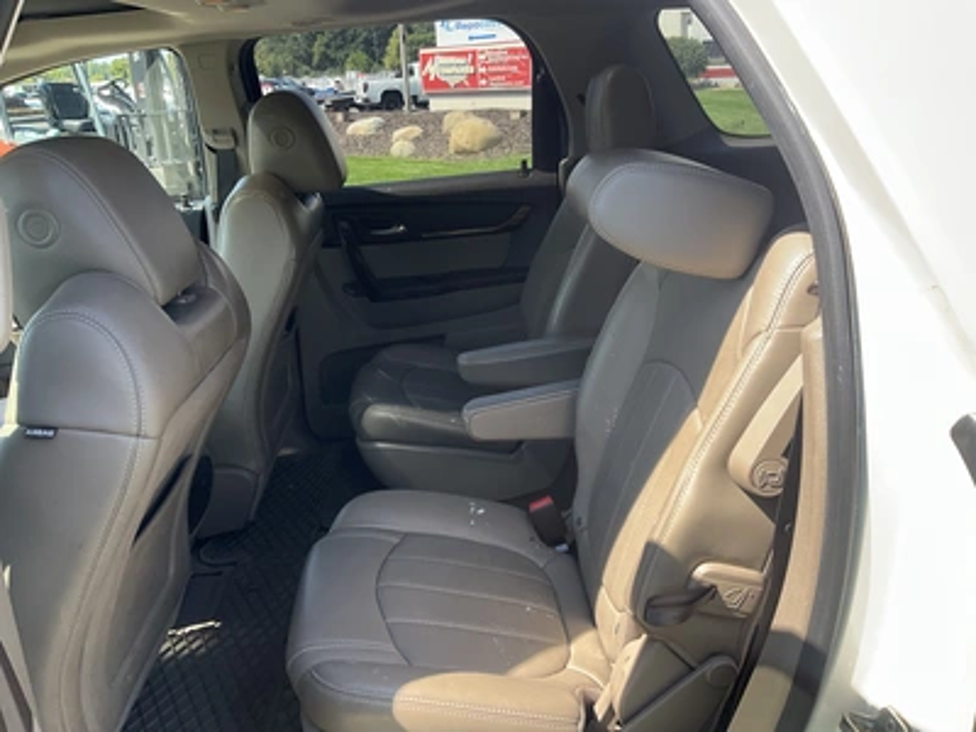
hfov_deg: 61.7
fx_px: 818
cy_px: 366
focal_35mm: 29
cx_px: 488
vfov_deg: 48.2
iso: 25
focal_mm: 3
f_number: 1.8
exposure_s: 1/292
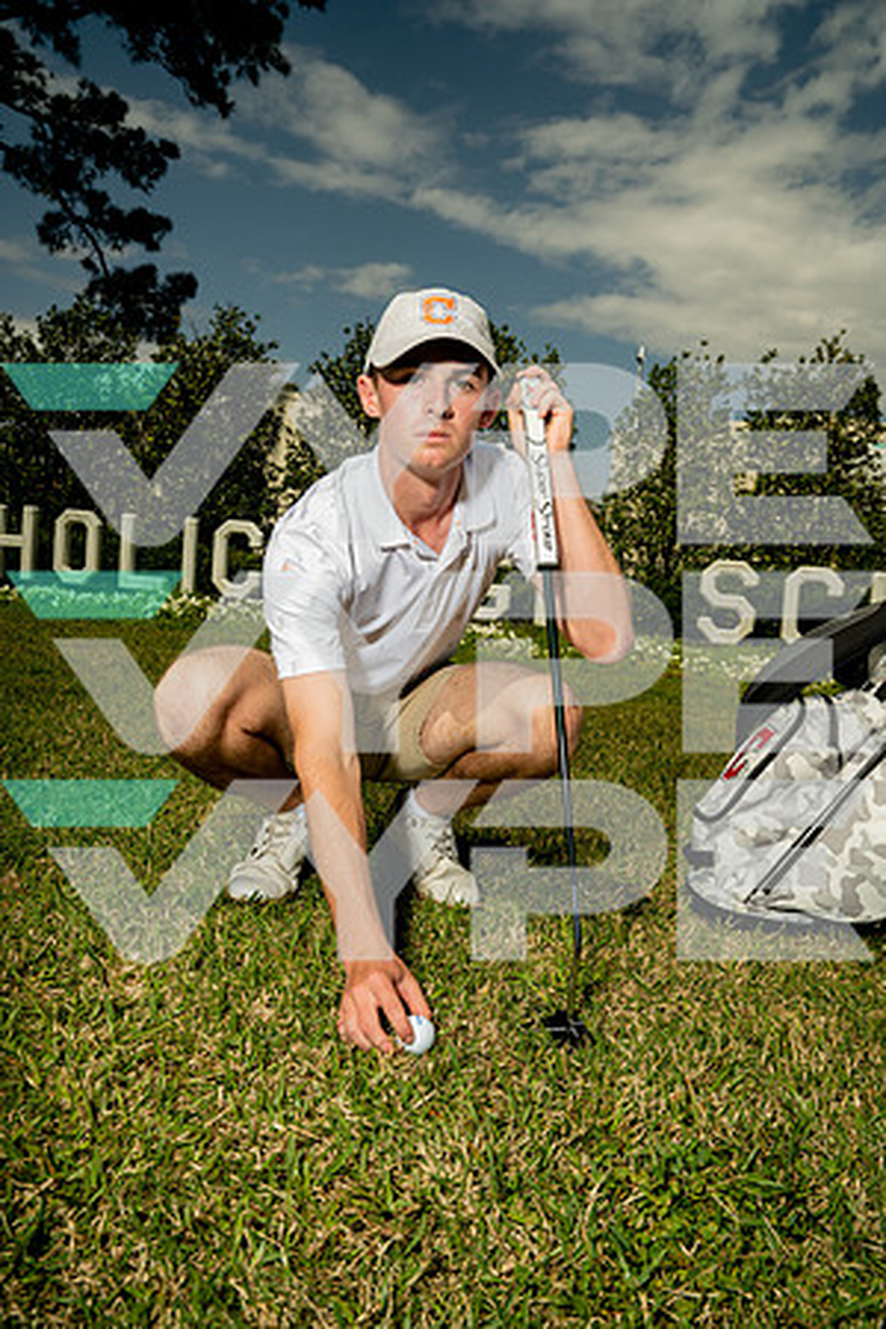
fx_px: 1107
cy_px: 664
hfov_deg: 43.6
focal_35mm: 30
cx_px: 443
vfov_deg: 61.9
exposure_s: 1/250
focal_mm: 30
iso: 100
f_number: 8
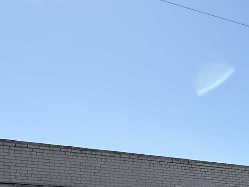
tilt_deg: -1.9
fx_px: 432
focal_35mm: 60
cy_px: 261
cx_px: 343
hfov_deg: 26.2
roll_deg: +1.0
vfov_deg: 21.4
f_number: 2.2
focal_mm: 2.22
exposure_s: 1/2506
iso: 50
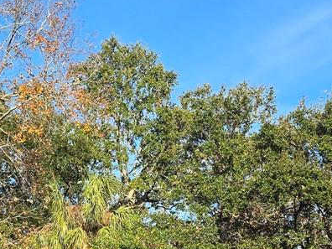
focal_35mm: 93
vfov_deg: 15.8
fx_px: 892
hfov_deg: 20.9
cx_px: 82
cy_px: 197
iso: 12
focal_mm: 6.3
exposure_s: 1/458
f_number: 1.7
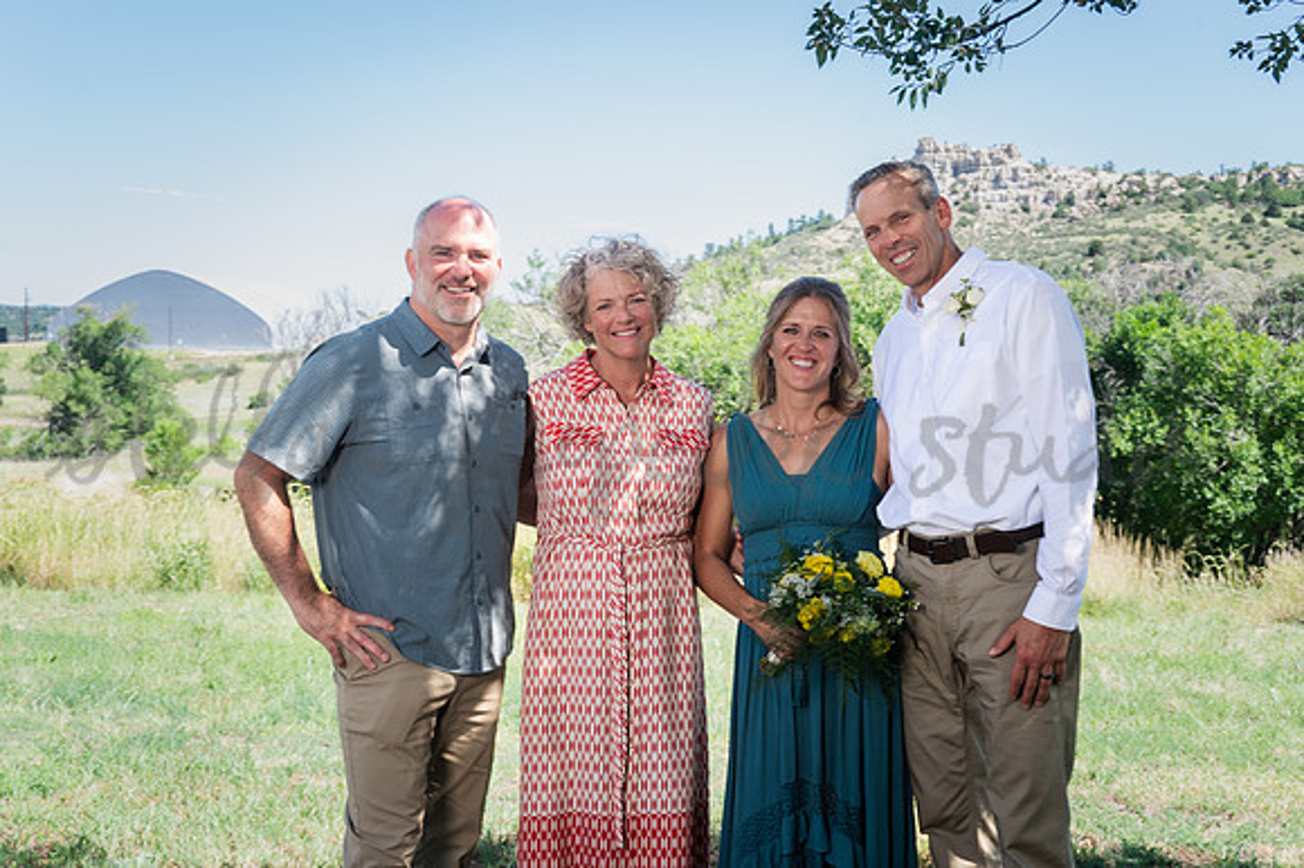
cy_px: 434
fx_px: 1687
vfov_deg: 28.8
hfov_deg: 42.3
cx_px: 652
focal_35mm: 47
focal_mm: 46
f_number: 7.1
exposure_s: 1/200
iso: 250
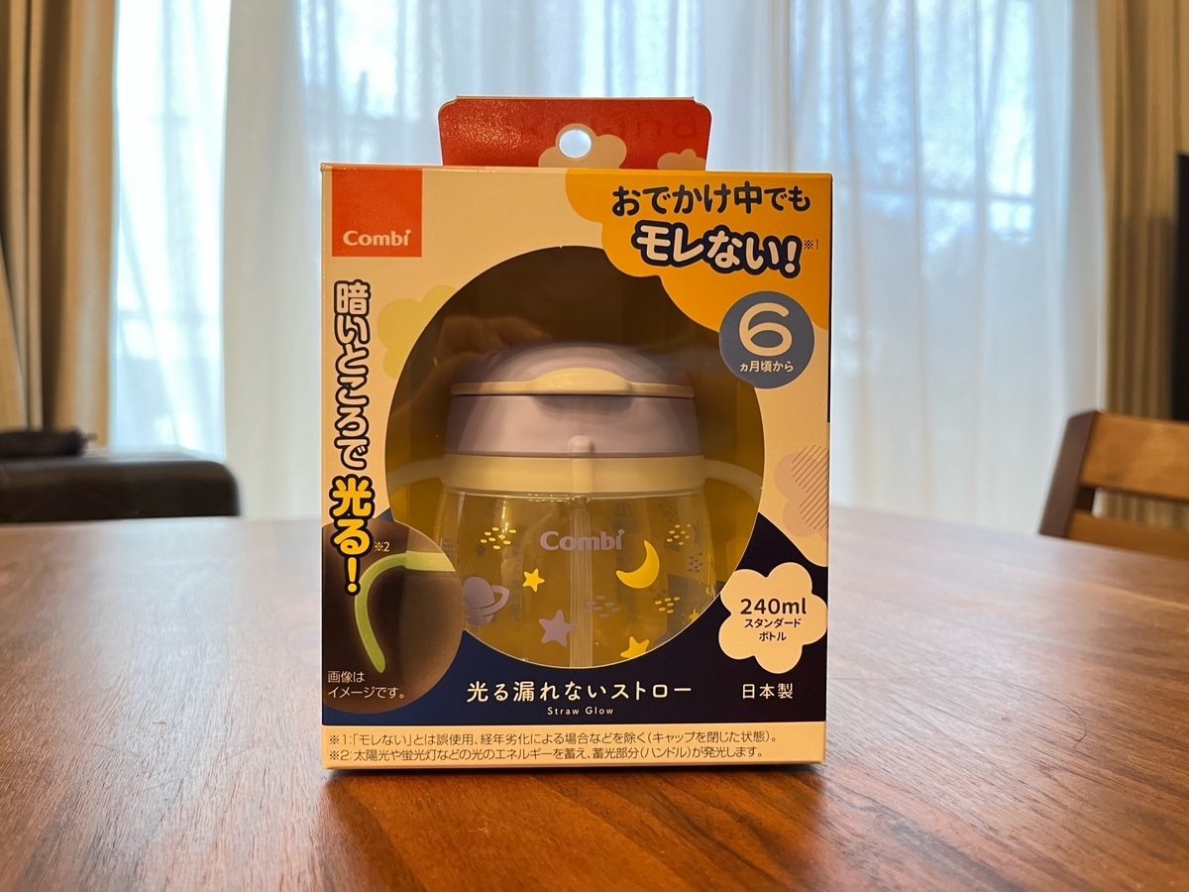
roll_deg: -0.6
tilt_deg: -2.9
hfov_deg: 67.3
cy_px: 446
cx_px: 594
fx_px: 893
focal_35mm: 26
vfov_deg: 53.1
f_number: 1.6
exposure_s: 1/60
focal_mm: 5.1
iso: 160
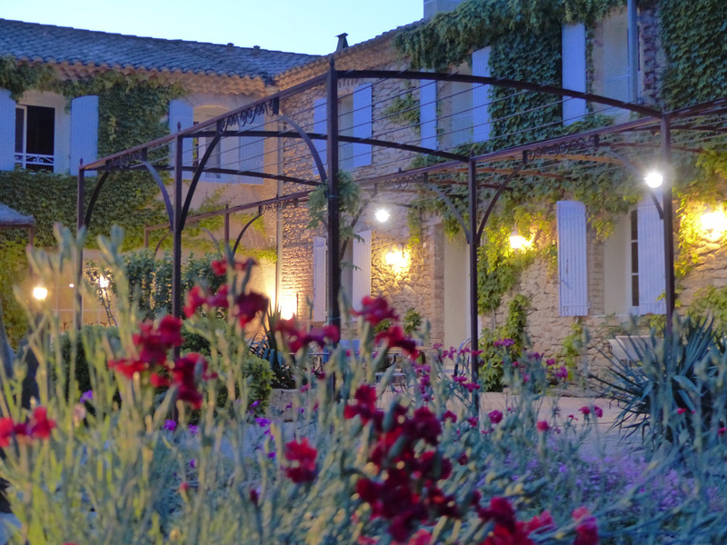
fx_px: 1176
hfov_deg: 34.3
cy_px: 272
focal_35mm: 56
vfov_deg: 26.1
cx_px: 364
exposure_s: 1/3.2
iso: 400
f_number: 2.8
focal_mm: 10.1
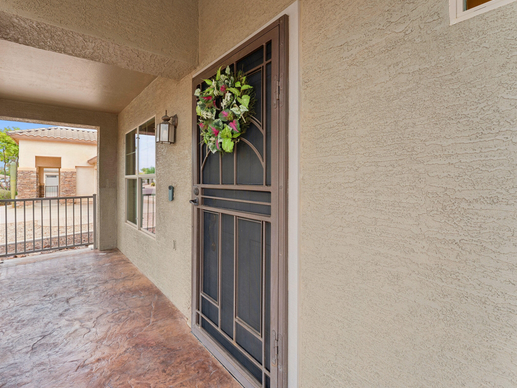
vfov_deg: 78.1
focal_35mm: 16
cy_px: 189
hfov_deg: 93.9
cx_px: 224
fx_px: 239
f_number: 9
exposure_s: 1/25
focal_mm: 14
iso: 100
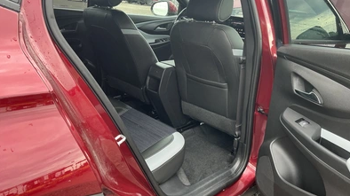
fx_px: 288
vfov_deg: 37.7
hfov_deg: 62.7
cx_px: 175
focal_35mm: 31
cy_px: 90
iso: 50
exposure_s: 1/122
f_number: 1.8
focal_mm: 3
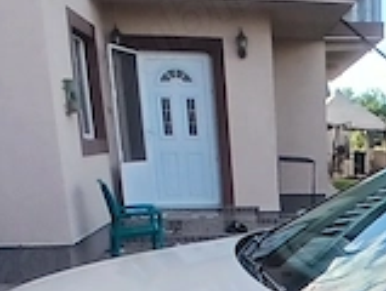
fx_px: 715
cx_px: 413
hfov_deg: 27.8
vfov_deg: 20.9
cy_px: 381
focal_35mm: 64
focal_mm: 1.4
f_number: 2.2
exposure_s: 1/357
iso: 50
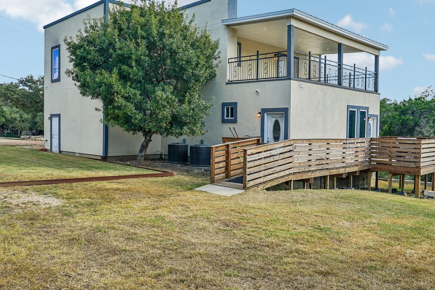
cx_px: 204
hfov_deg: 58.7
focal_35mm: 32
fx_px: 387
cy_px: 139
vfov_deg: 41.1
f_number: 8
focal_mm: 23
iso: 200
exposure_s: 1/125
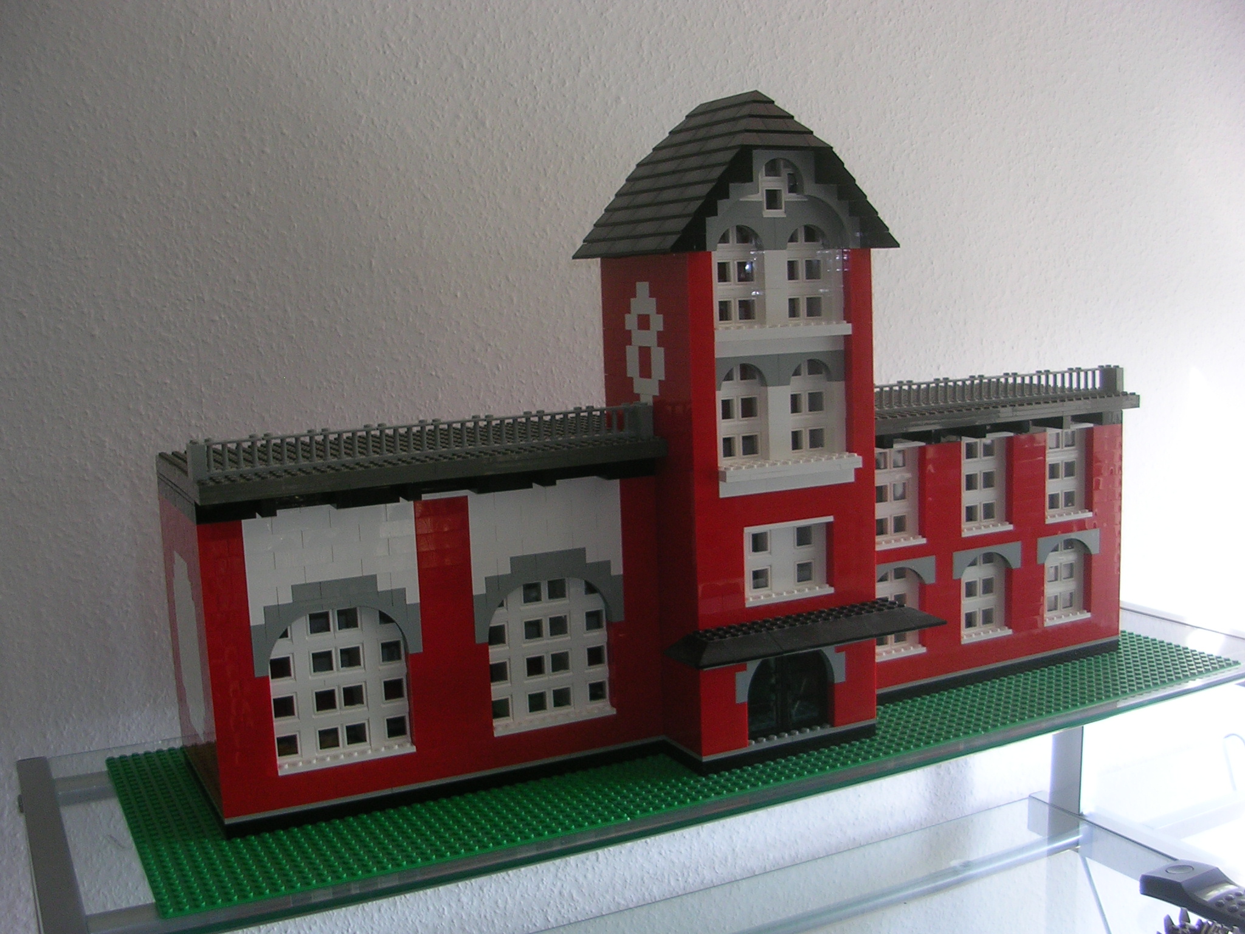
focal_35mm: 38
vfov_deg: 37.7
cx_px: 622
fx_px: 1367
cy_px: 467
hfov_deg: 49.0
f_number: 2.8
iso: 50
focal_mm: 5.8
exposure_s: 1/30
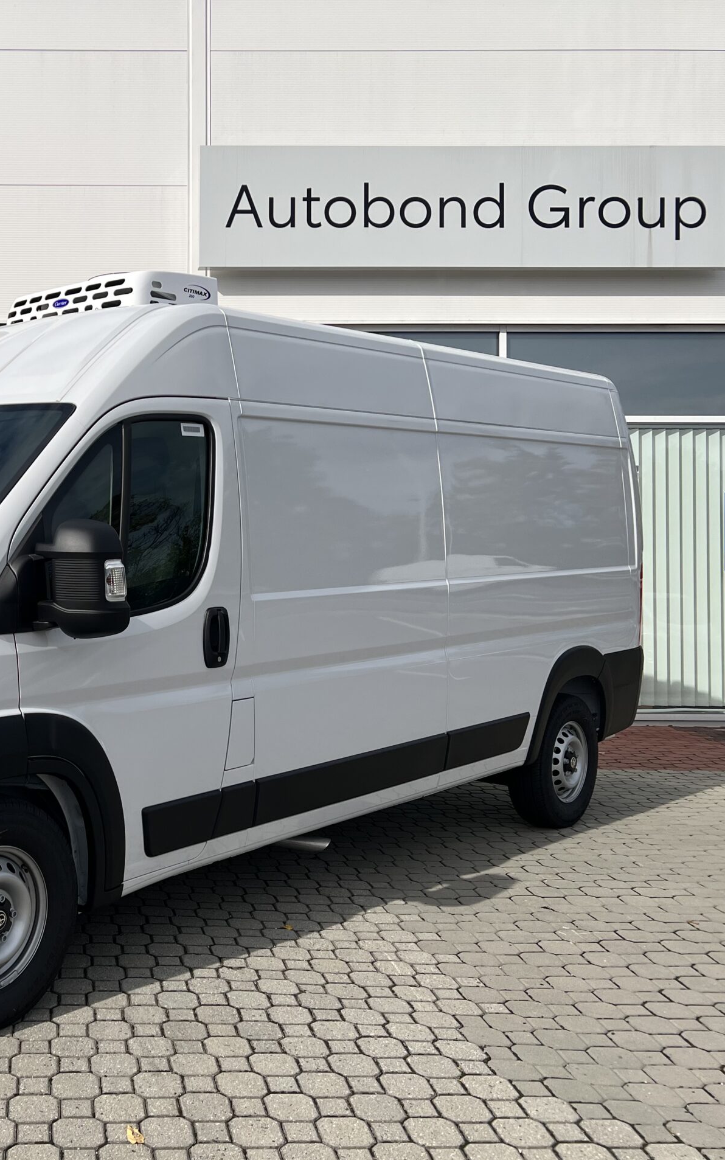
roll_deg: +0.2
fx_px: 1170
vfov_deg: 52.7
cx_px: 66
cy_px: 583
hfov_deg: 32.6
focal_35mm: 37
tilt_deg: +1.0
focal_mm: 5.7
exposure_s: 1/6993
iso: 50
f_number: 1.5
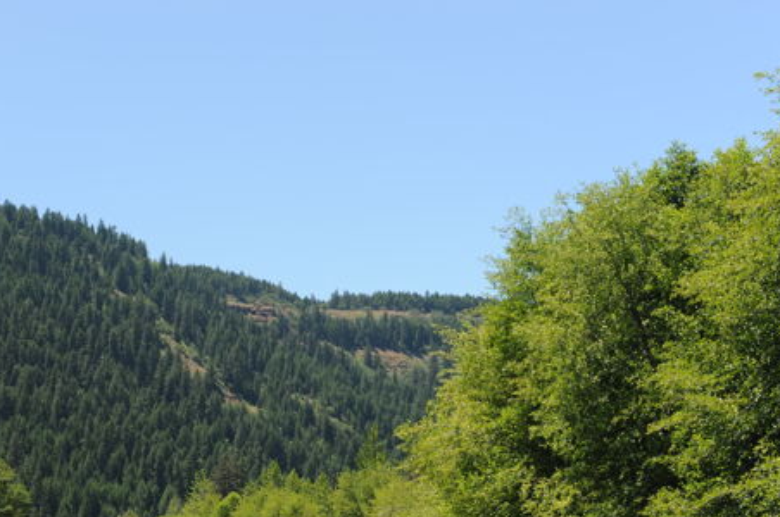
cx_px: 323
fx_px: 1341
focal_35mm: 62
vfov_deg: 21.6
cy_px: 417
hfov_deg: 32.4
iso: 200
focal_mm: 35
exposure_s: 1/400
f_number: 5.6
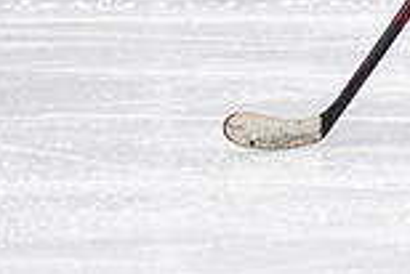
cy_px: -312
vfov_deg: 2.4
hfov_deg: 3.5
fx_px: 6634
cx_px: 831
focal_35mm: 582
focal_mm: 78
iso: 1400
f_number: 2.8
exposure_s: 1/640
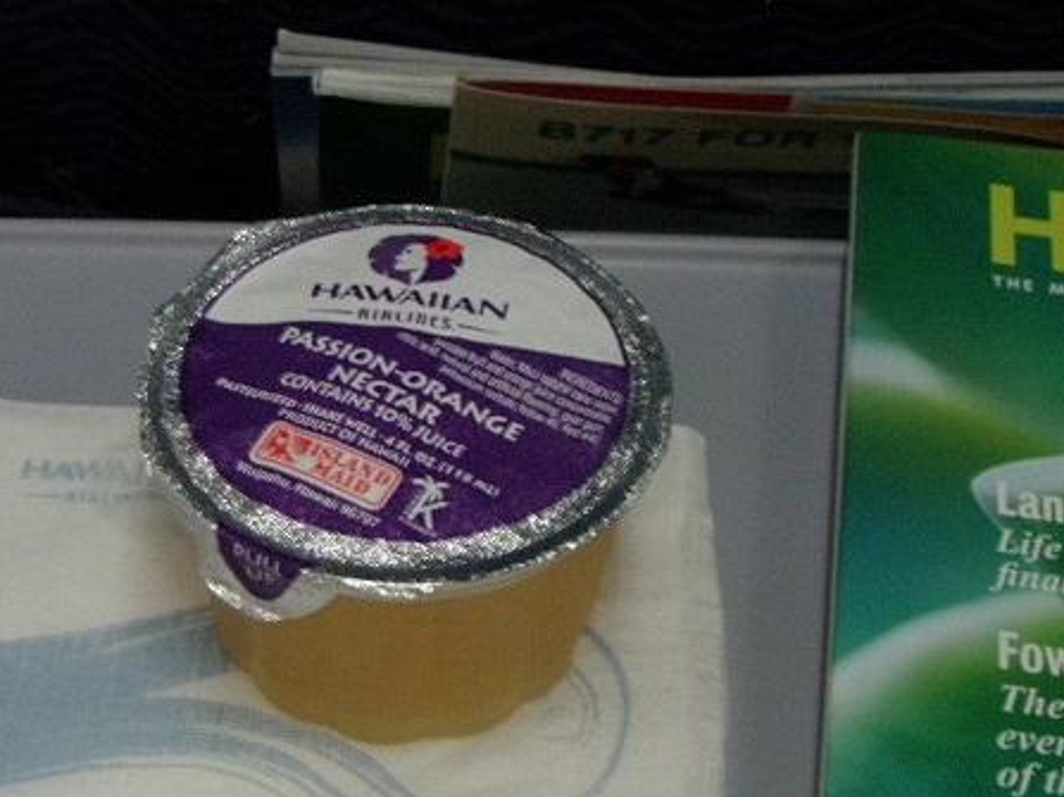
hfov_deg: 28.5
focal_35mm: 68
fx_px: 2090
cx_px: 395
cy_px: 314
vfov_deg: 21.6
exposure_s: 1/4
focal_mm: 6.7
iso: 400
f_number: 3.5
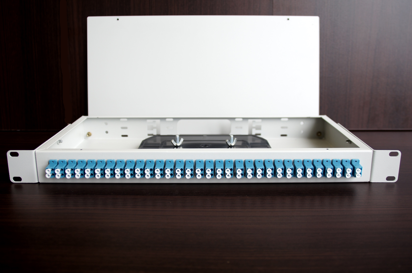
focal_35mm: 36
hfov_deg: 53.2
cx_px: 206
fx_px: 412
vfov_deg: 36.8
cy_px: 136
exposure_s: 1/40
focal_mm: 24
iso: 100
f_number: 4
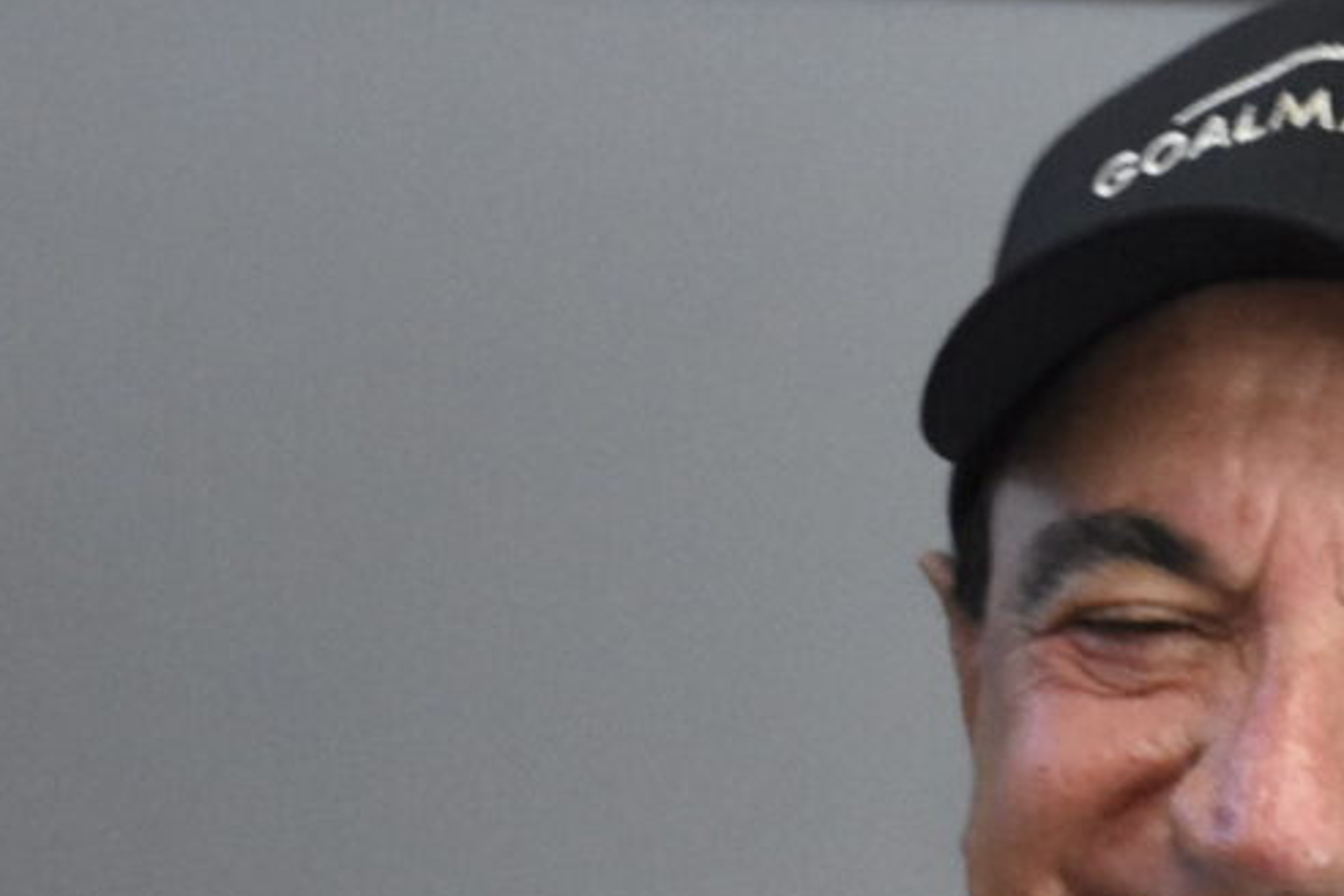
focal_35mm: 390
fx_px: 14559
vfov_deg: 3.5
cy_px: 1278
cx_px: 2502
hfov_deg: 5.2
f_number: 4.8
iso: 2500
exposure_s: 1/60
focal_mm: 50
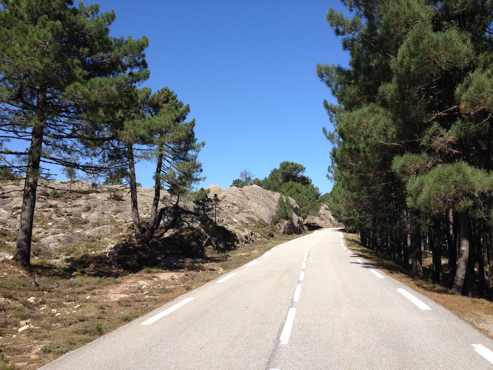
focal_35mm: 35
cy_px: 185
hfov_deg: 52.6
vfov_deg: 40.7
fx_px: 498
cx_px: 246
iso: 64
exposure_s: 1/1381
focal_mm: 4.28
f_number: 2.4
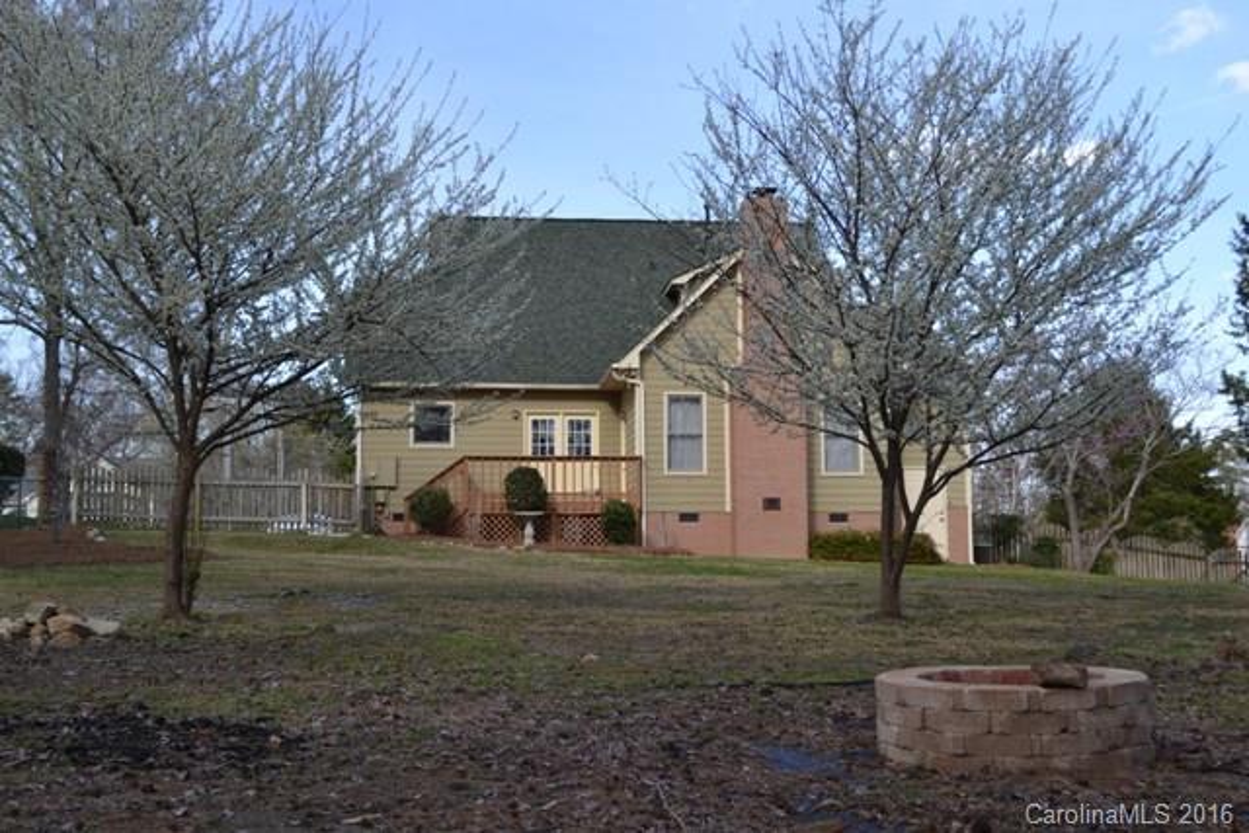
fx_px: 1562
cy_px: 416
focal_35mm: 45
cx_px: 624
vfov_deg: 29.9
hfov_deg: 43.6
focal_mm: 30
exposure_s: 1/160
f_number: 6.3
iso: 100
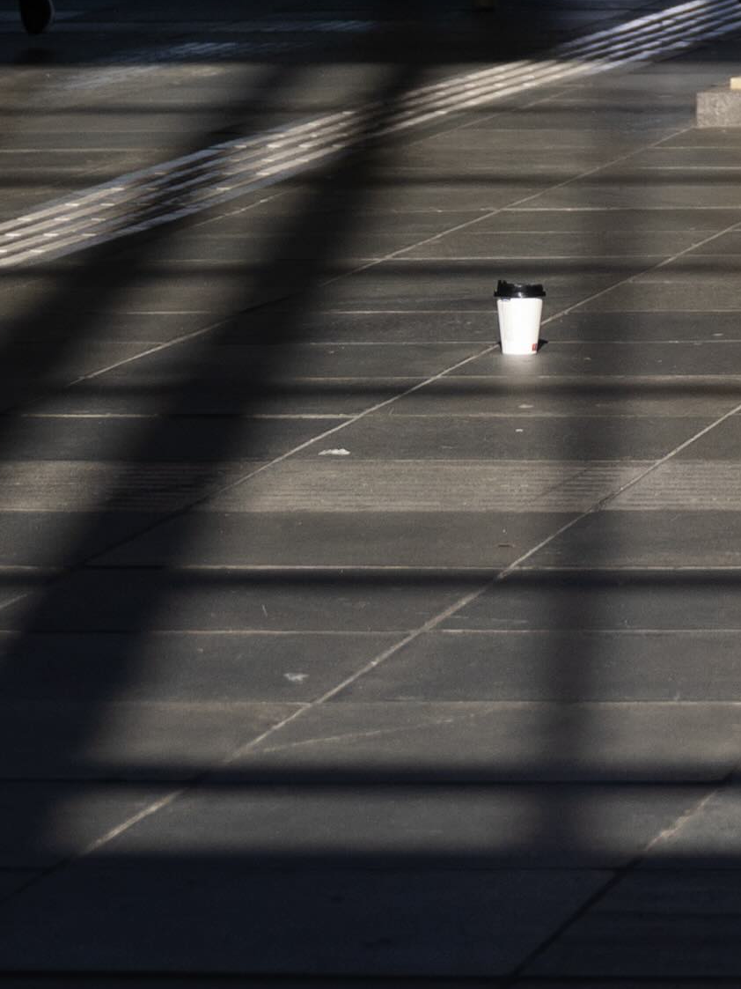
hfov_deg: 5.9
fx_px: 6794
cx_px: 1957
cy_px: -294
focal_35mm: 238
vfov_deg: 8.2
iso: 250
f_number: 2.8
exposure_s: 1/4000
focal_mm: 46
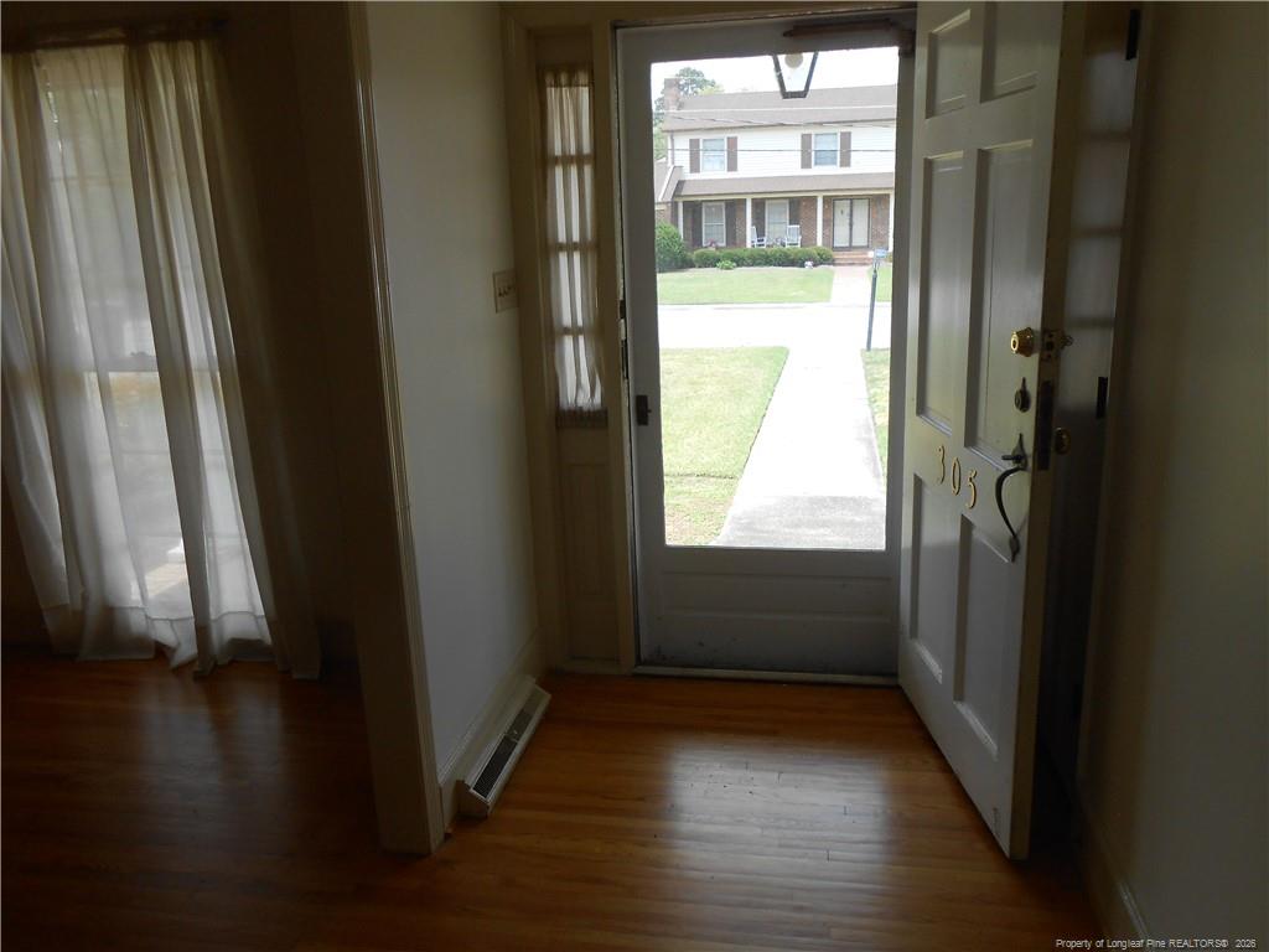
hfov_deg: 67.3
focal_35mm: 26
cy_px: 476
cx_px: 634
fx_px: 953
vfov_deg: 53.1
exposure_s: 1/250
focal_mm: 4.6
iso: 125
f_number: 3.5
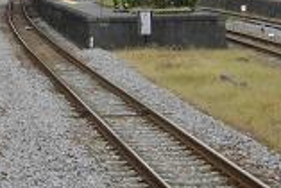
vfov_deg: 6.9
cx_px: -13
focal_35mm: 198
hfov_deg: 10.3
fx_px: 1547
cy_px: 34
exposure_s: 1/400
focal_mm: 13.7
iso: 100
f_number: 4.6
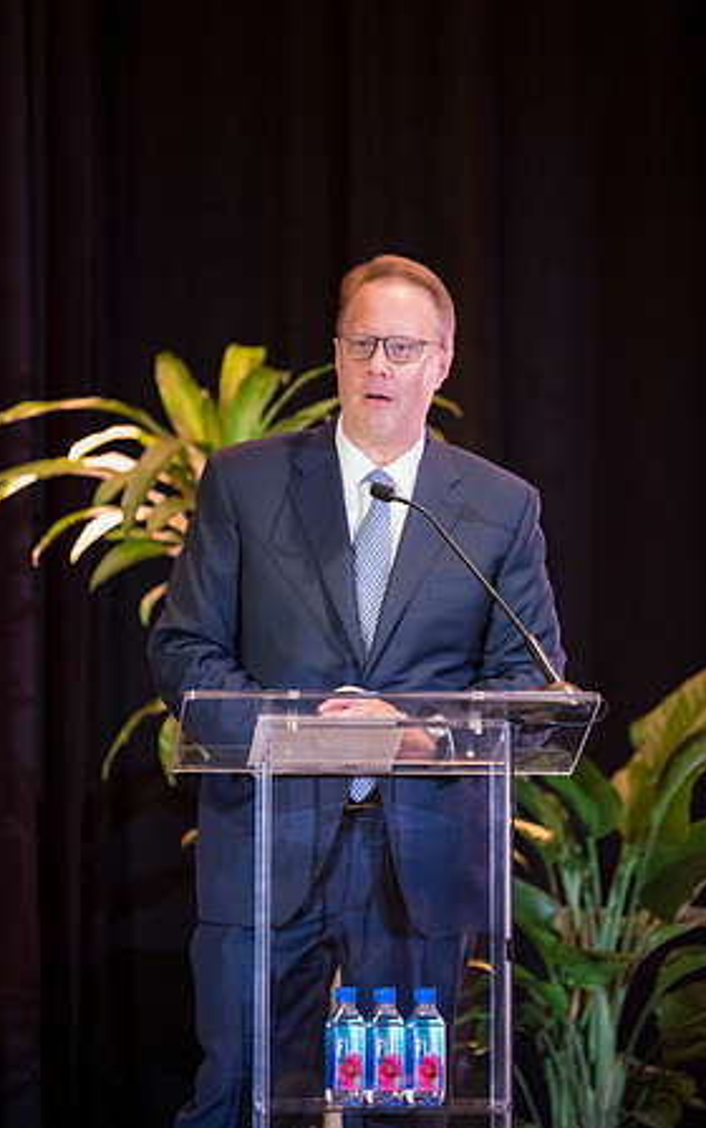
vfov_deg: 10.2
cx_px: 358
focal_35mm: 205
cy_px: 563
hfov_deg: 6.4
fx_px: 6301
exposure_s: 1/125
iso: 6400
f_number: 2.8
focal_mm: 200
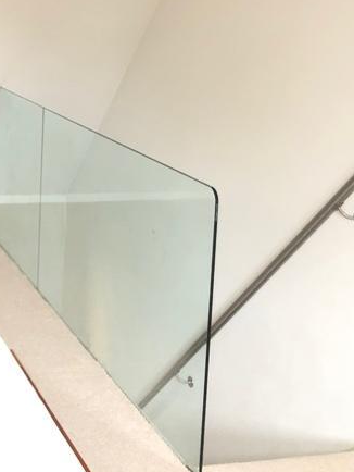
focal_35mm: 66
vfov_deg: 29.0
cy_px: 133
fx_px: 899
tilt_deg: -8.0
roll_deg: -0.7
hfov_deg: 21.4
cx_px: -10
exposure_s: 1/5
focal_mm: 4
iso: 100
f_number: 1.8
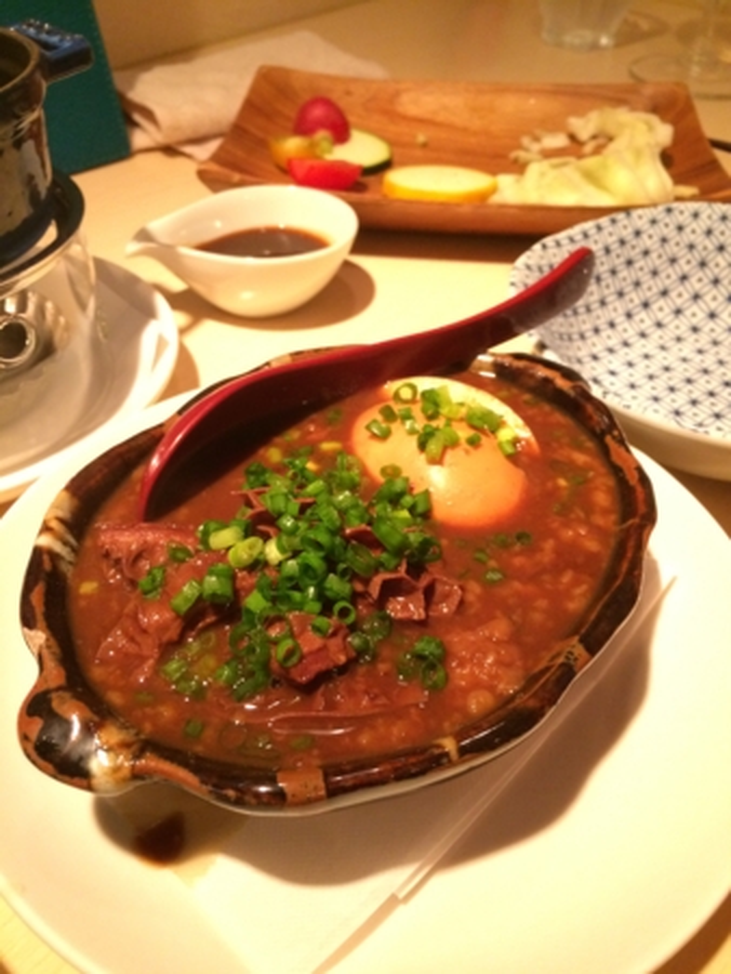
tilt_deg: -43.2
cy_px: 487
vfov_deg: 61.6
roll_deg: +1.2
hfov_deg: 48.3
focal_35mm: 29
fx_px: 816
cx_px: 366
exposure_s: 1/20
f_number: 2.2
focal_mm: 4.15
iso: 250
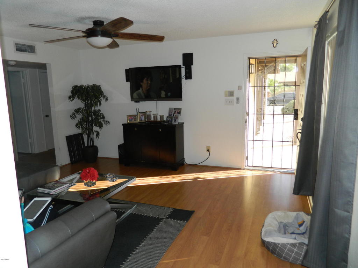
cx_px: 179
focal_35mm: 25
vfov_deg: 54.9
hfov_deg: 69.4
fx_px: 259
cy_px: 134
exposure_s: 1/80
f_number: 3.1
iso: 110
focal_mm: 4.5
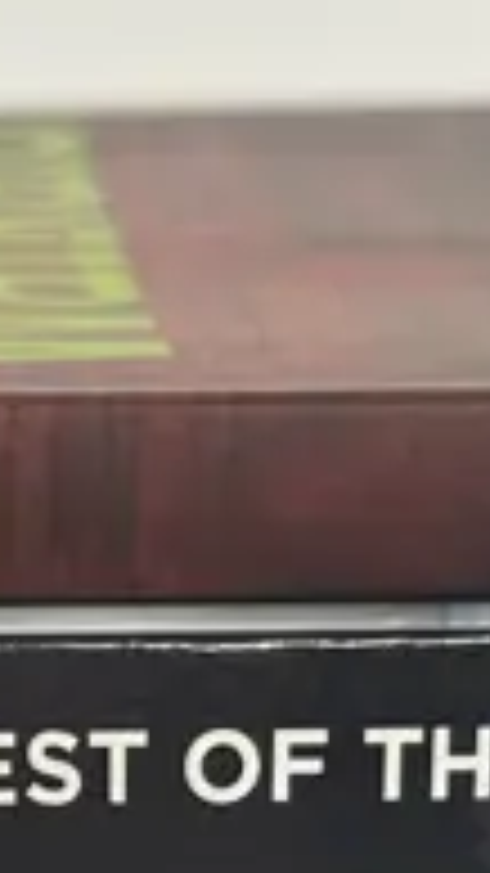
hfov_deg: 8.7
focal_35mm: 138
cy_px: 1323
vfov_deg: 14.5
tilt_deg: -25.7
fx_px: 3190
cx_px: -31
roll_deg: +1.2
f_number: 1.78
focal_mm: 6.86
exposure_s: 1/50
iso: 125
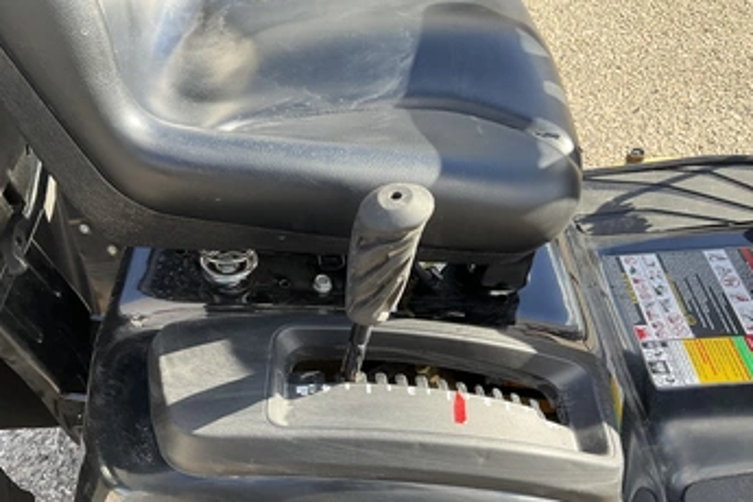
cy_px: 325
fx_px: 732
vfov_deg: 37.5
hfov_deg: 54.4
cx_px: 360
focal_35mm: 35
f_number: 1.8
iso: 25
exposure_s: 1/206
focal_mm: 3
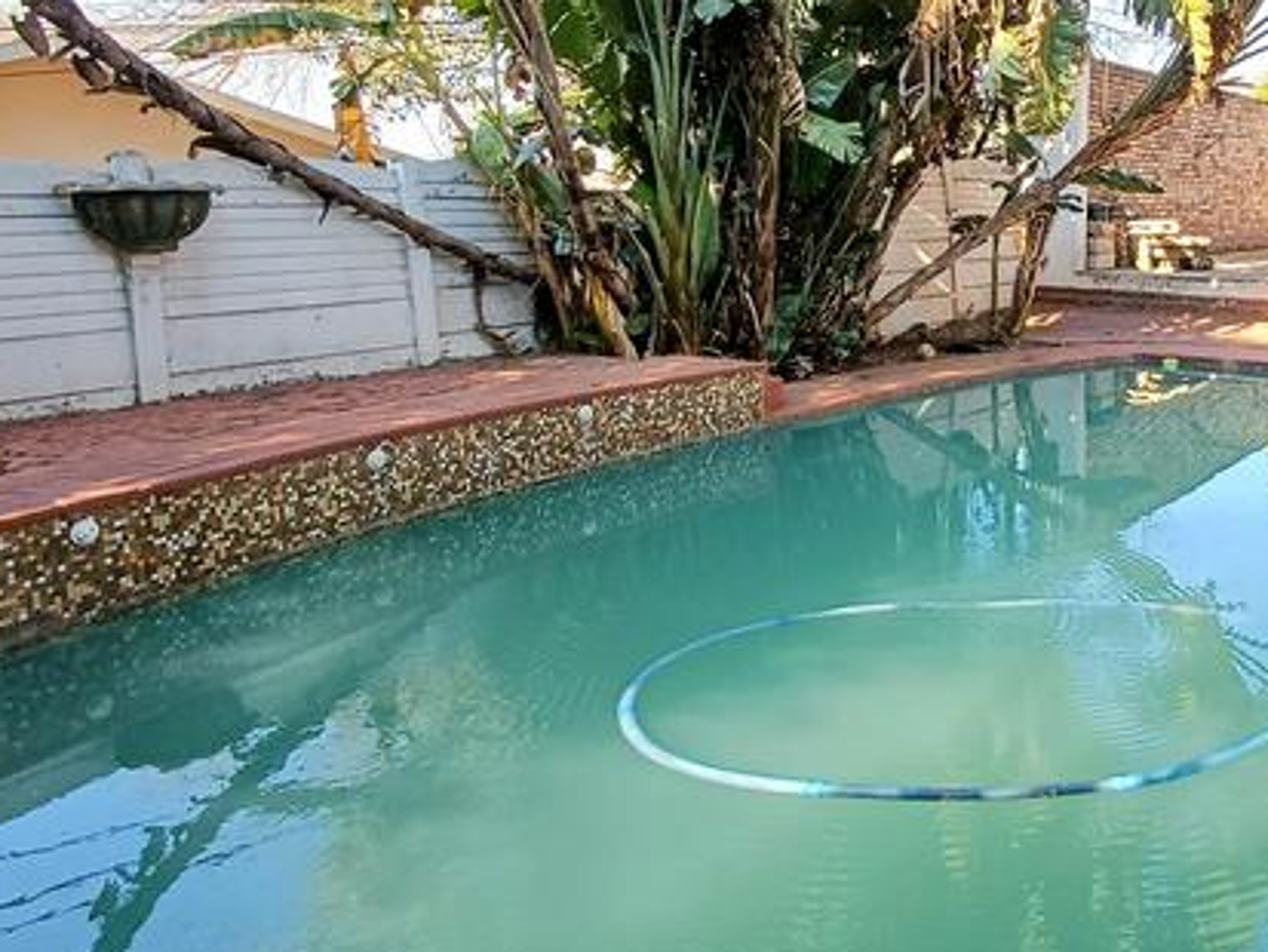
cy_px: 319
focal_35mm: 31
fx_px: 1136
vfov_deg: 44.8
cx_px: 1044
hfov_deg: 53.7
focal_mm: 1.64
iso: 40
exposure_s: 1/227
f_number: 2.2
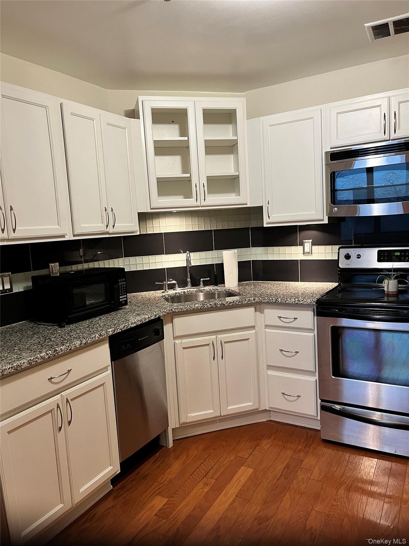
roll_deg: +3.7
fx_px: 410
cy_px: 273
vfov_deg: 67.3
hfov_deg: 53.1
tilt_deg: -7.0
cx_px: 204
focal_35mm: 26
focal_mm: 5.1
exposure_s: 1/60
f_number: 1.6
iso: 250
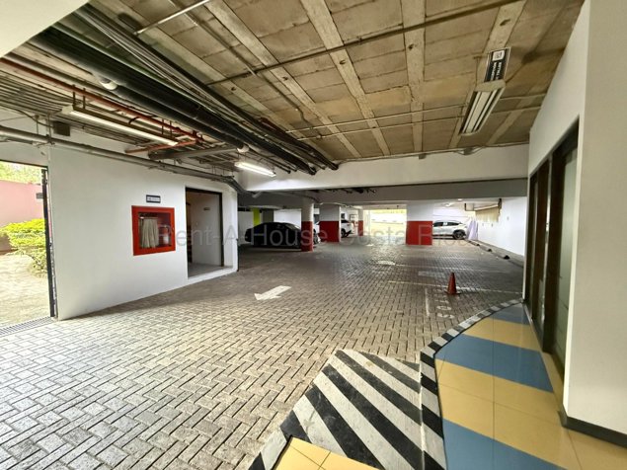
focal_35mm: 14
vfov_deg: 85.7
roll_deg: -0.2
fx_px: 254
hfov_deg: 102.1
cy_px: 235
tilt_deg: -2.9
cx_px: 314
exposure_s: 1/60
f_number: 2.2
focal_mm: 2.22
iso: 1250
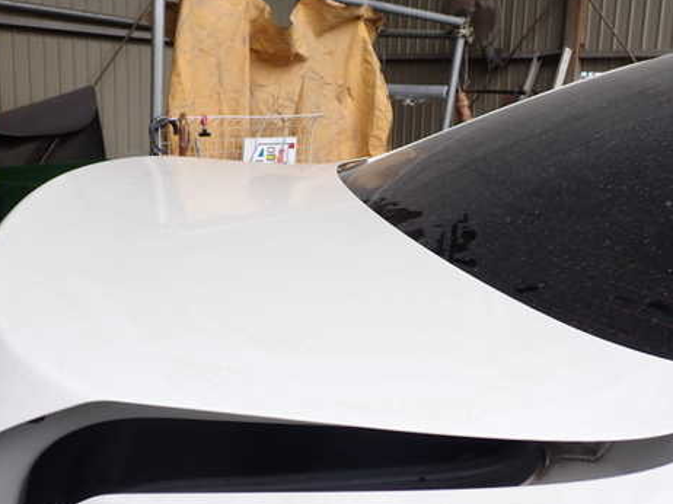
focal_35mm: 39
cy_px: 248
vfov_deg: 36.8
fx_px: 758
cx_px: 329
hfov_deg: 47.9
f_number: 3.2
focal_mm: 5.4
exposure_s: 1/800
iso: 100
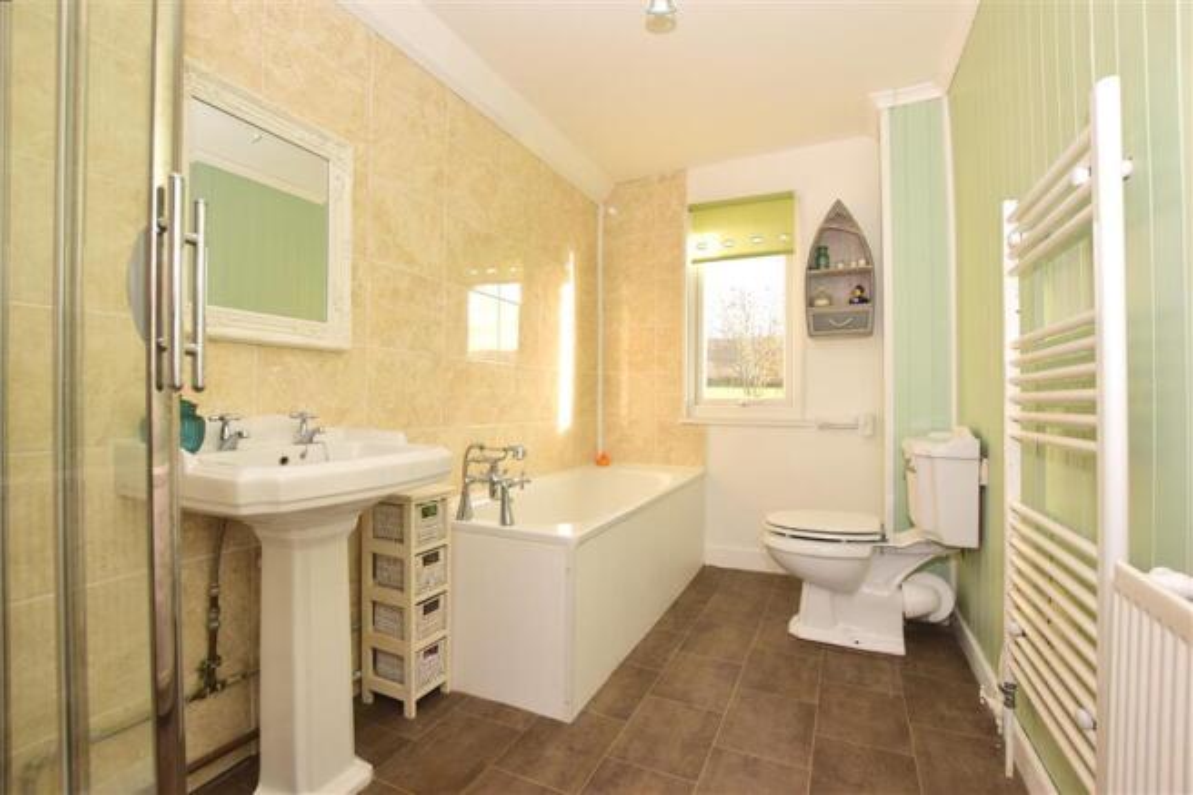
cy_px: 398
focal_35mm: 15
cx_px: 596
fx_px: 497
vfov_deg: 77.3
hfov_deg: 100.4
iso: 400
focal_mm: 10
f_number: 6.3
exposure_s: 1/200
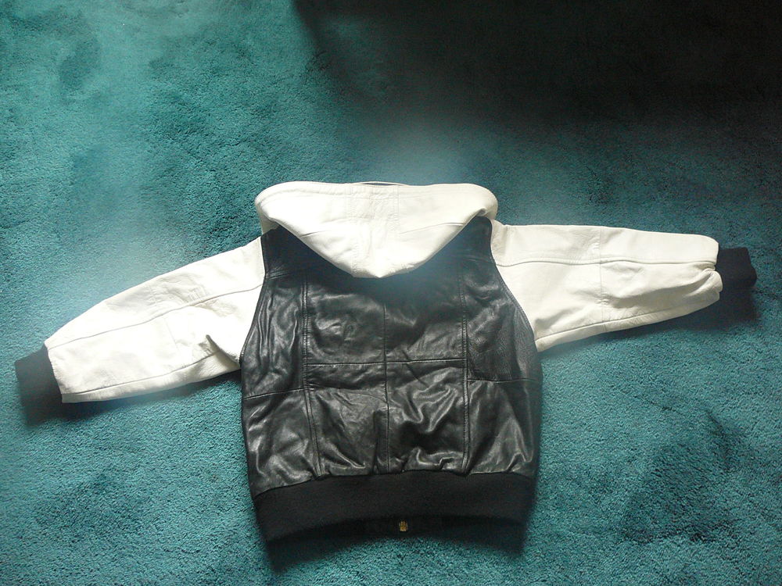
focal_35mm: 35
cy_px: 293
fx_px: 791
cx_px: 391
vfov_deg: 40.7
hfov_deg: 52.6
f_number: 2.8
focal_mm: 5.2
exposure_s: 1/20
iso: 200
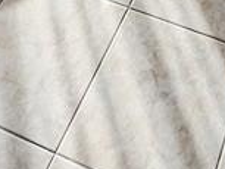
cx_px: 218
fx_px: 566
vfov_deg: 10.1
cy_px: -388
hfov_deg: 21.8
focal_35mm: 87
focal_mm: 1.7
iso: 32
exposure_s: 1/101
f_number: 2.2
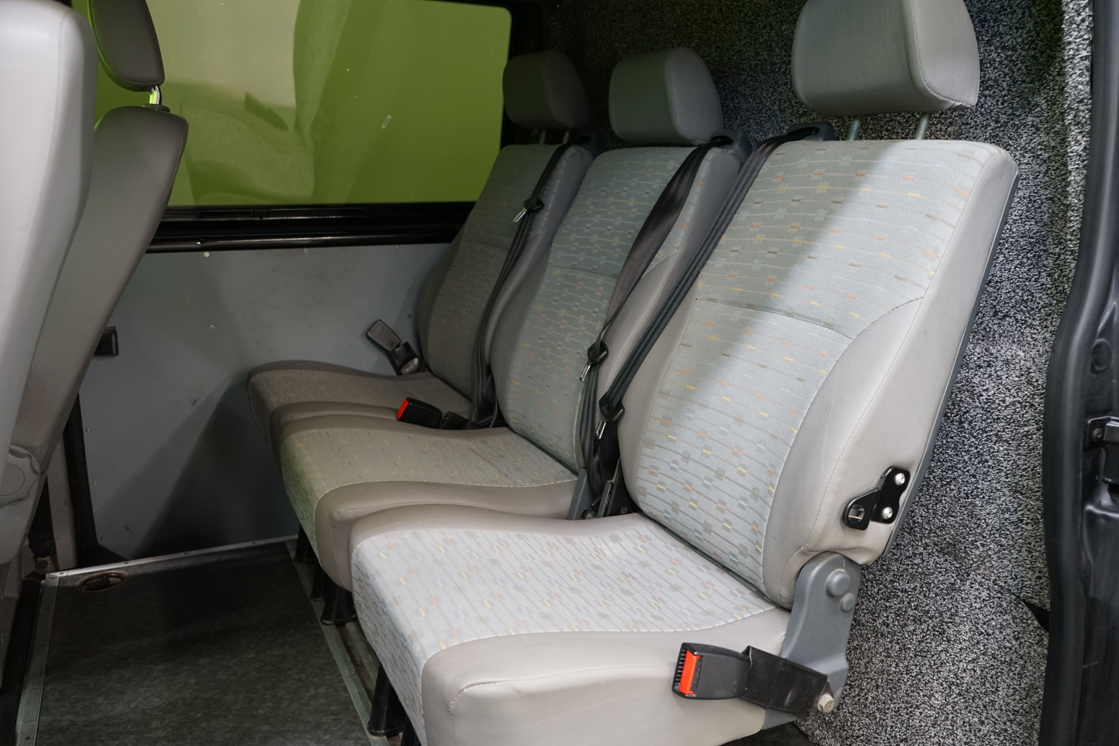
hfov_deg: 65.5
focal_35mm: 28
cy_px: 373
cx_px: 560
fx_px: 870
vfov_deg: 46.4
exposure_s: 1/20
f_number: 5
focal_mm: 28
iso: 1600
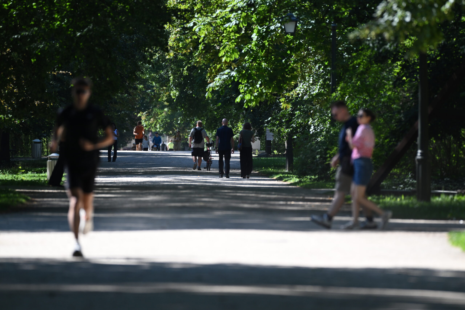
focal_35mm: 600
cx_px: 232
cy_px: 155
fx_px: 7750
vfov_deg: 2.3
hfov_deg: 3.4
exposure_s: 1/640
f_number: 6.3
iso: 560
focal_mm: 600
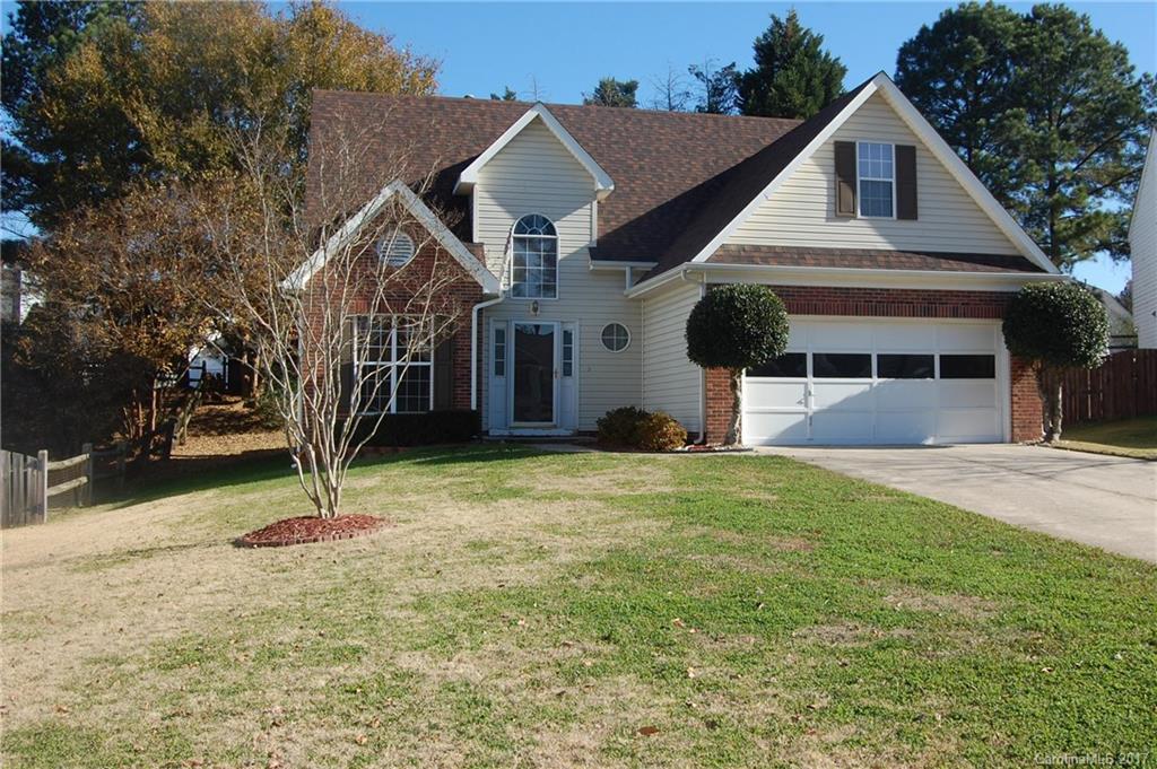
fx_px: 1060
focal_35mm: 33
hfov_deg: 57.3
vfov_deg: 39.9
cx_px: 578
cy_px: 384
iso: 200
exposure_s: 1/250
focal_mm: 22
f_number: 8
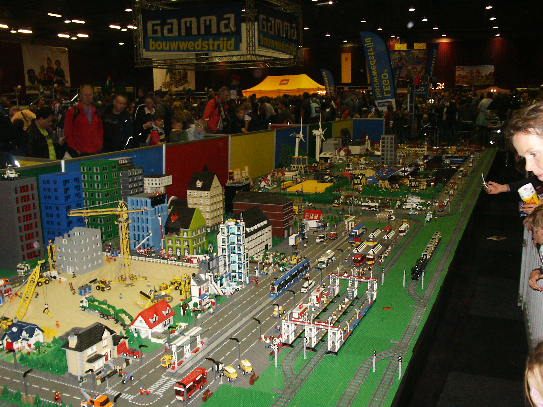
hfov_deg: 52.6
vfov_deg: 40.7
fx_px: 549
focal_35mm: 35
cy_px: 204
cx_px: 272
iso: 200
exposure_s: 1/45
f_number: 3
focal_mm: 7.21
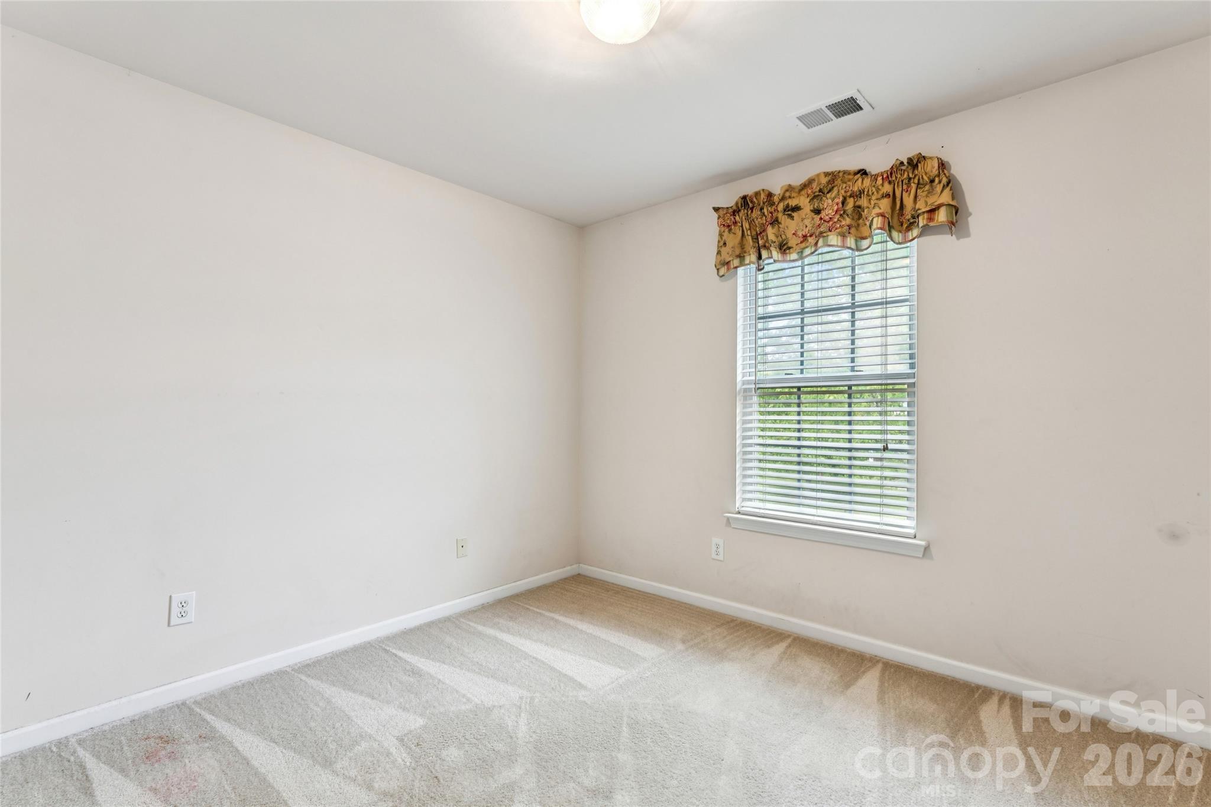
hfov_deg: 95.7
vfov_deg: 72.7
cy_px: 404
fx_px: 548
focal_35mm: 16
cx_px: 606
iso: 100
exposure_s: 1/4
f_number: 9
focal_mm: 16.3
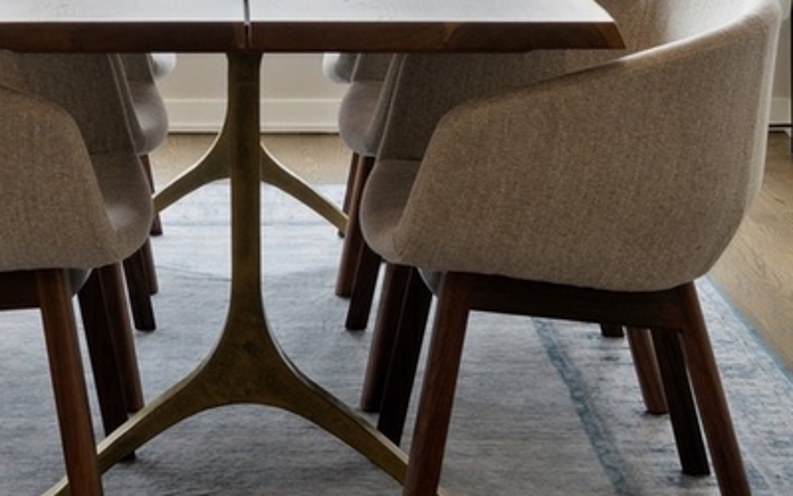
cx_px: 219
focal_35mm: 95
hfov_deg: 21.7
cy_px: -276
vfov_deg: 12.9
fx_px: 2053
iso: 320
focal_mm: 23
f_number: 7.1
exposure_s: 1/500
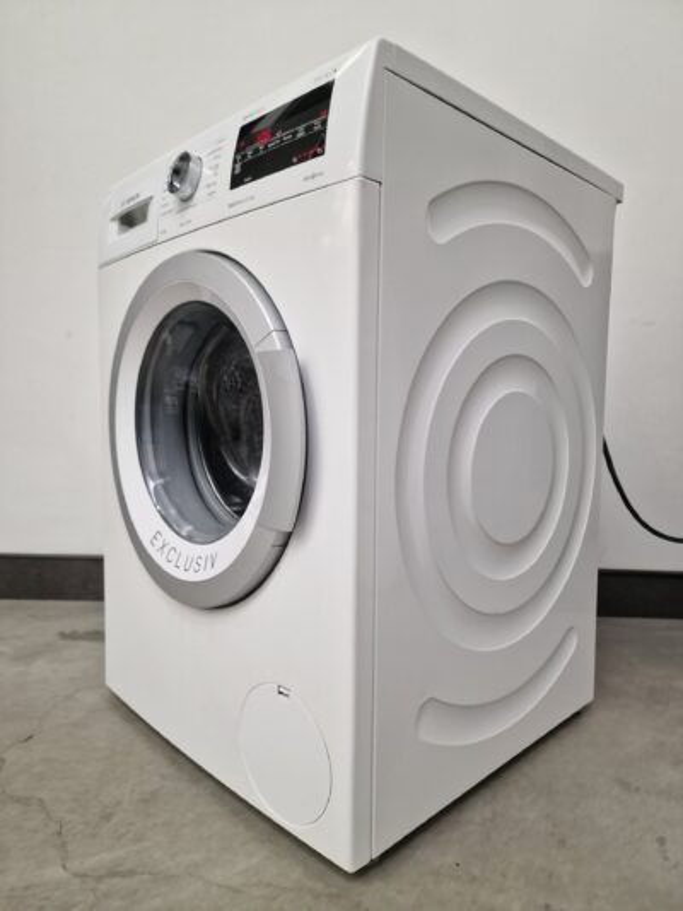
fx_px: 605
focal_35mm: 23
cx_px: 342
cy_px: 456
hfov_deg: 58.9
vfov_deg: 73.9
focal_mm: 6.4
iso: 200
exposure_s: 1/100
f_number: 1.8
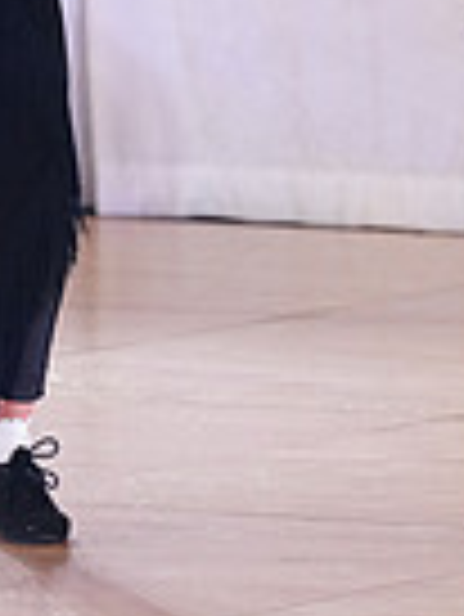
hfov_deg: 2.0
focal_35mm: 751
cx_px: 322
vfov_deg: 2.6
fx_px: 13401
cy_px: -315
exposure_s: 1/500
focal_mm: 185
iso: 2500
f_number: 2.8
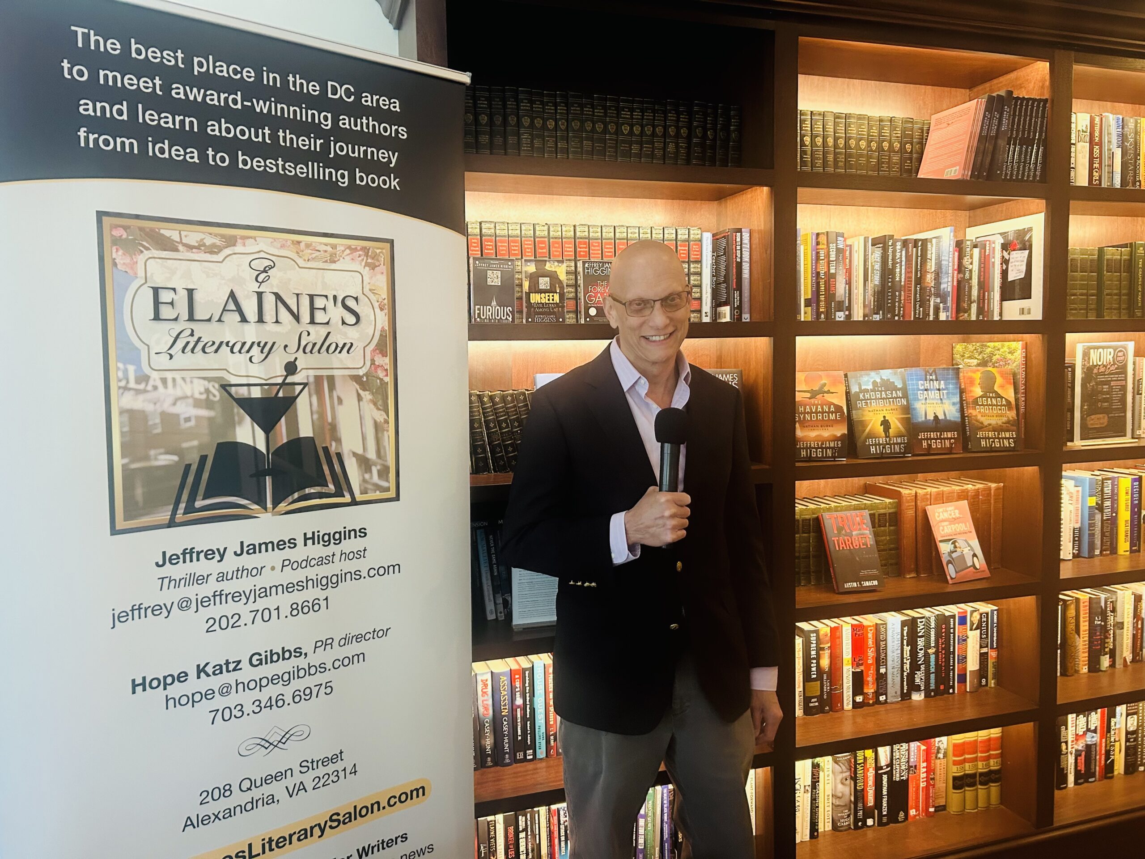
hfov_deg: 67.3
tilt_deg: -3.7
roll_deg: +1.1
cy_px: 430
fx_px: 860
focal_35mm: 26
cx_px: 572
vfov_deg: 53.1
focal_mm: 5.7
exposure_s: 1/60
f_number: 1.5
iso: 250
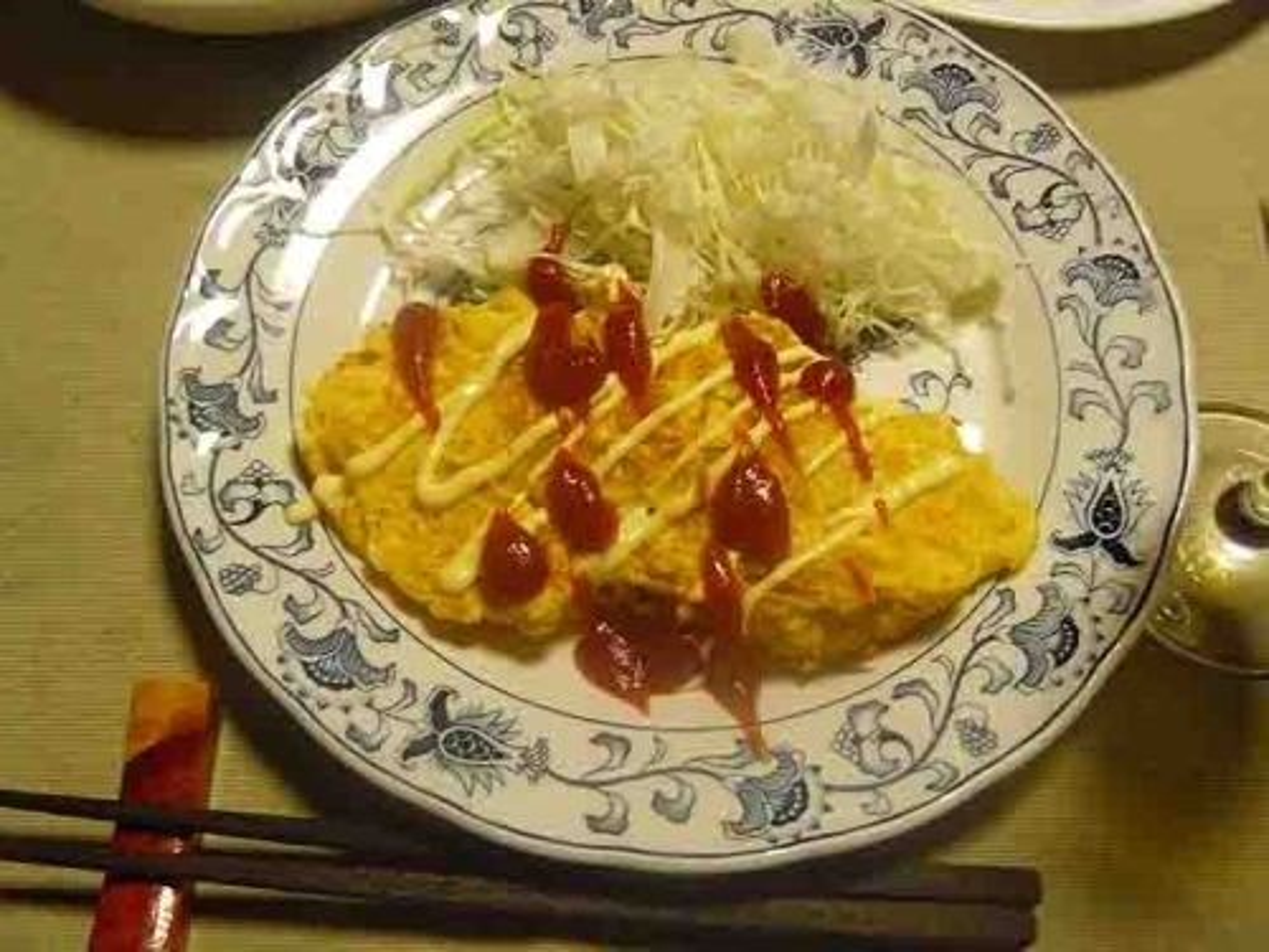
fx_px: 1320
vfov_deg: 39.7
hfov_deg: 51.4
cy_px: 476
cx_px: 634
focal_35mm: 36
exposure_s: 1/15
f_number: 2.8
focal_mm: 6
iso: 400
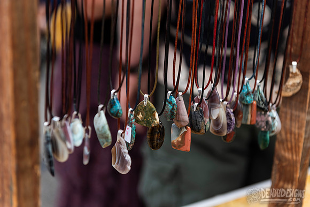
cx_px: 155
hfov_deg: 32.4
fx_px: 534
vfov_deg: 21.9
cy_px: 104
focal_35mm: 62
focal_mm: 62
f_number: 4
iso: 50
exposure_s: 1/640
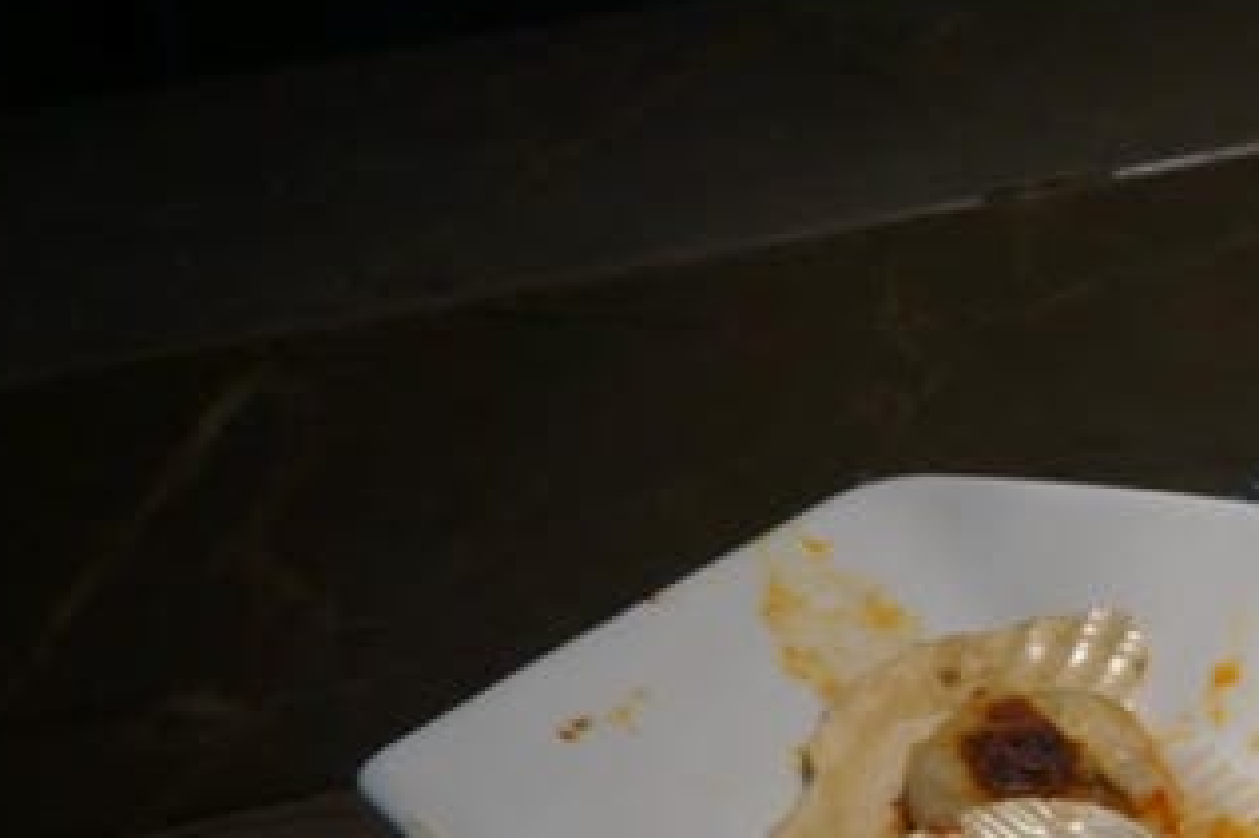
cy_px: 1215
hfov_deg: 14.4
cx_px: 2264
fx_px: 4369
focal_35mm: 125
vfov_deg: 10.6
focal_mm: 22
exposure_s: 1/80
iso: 100
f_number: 4.5
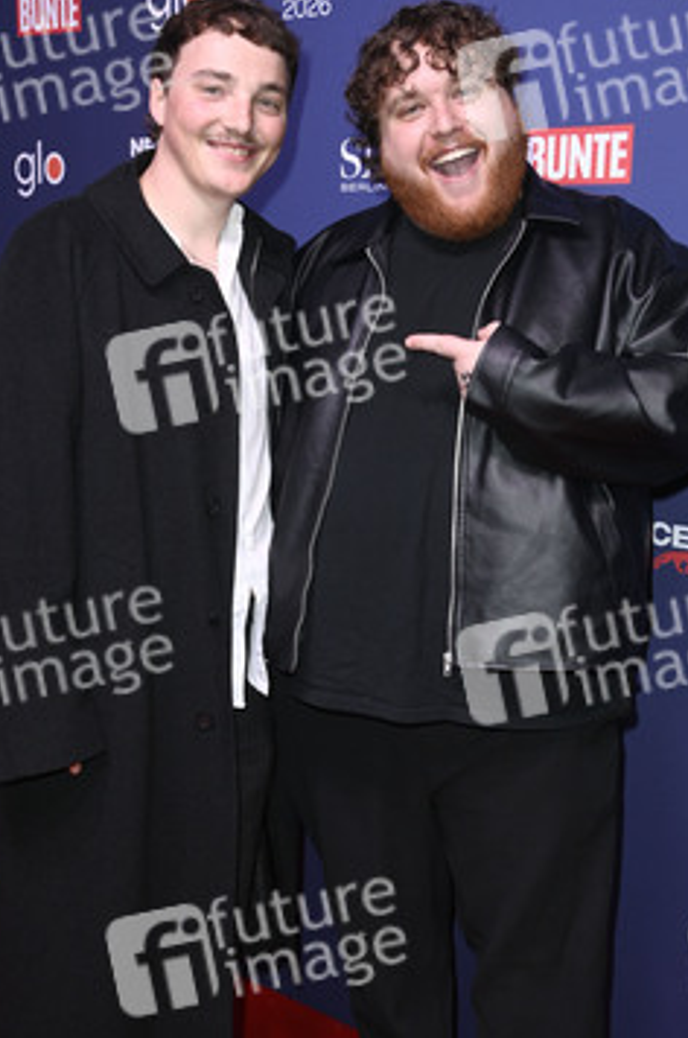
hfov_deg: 25.0
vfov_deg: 36.9
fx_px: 1554
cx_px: 341
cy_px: 510
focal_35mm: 54
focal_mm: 48
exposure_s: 1/250
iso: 1000
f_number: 5.6
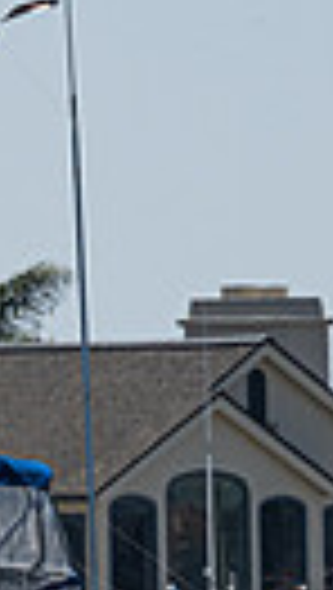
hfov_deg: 0.5
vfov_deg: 0.9
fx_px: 39681
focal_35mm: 2536
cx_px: -877
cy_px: 885
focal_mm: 400
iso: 400
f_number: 11
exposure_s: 1/800
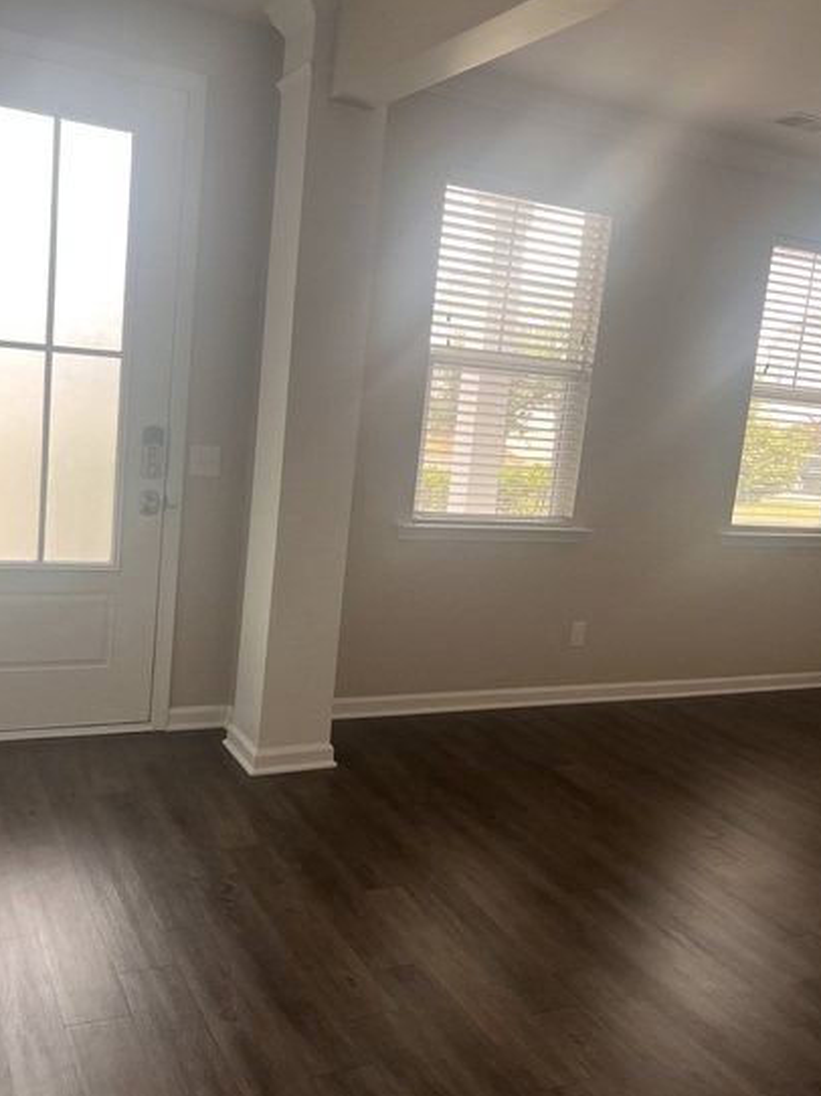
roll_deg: -6.3
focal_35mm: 32
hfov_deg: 44.1
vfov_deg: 56.8
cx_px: 386
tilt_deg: -9.5
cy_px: 555
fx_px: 1013
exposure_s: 1/121
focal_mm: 5.1
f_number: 1.6
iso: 125
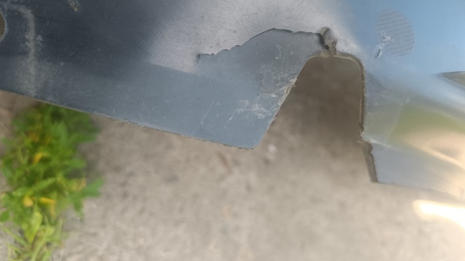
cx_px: 238
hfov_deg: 69.9
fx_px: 333
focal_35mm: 27
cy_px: 92
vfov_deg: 42.4
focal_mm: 6.14
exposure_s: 1/100
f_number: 1.65
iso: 122
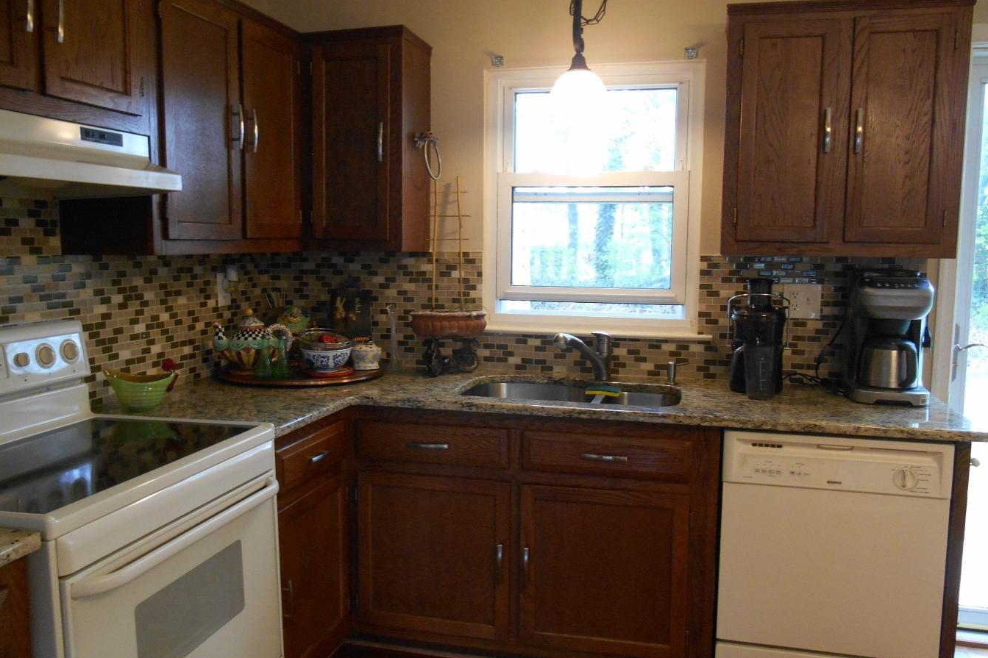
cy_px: 337
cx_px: 496
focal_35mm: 29
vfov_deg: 44.9
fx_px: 796
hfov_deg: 63.7
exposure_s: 1/30
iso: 280
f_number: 3.4
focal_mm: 4.7
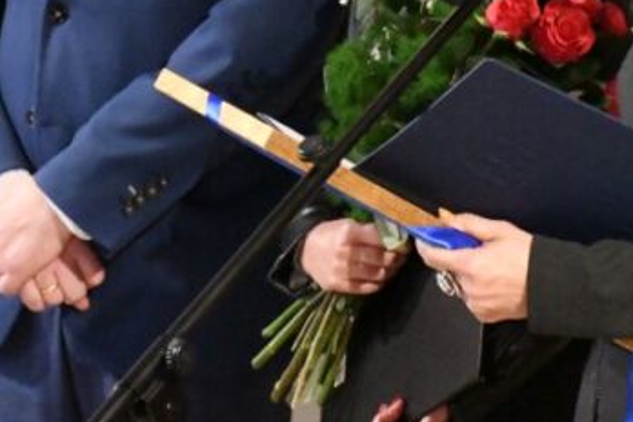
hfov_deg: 5.5
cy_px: -83
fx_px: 6576
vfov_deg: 3.7
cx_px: 378
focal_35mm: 374
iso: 18000
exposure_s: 1/160
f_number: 5.6
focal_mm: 85
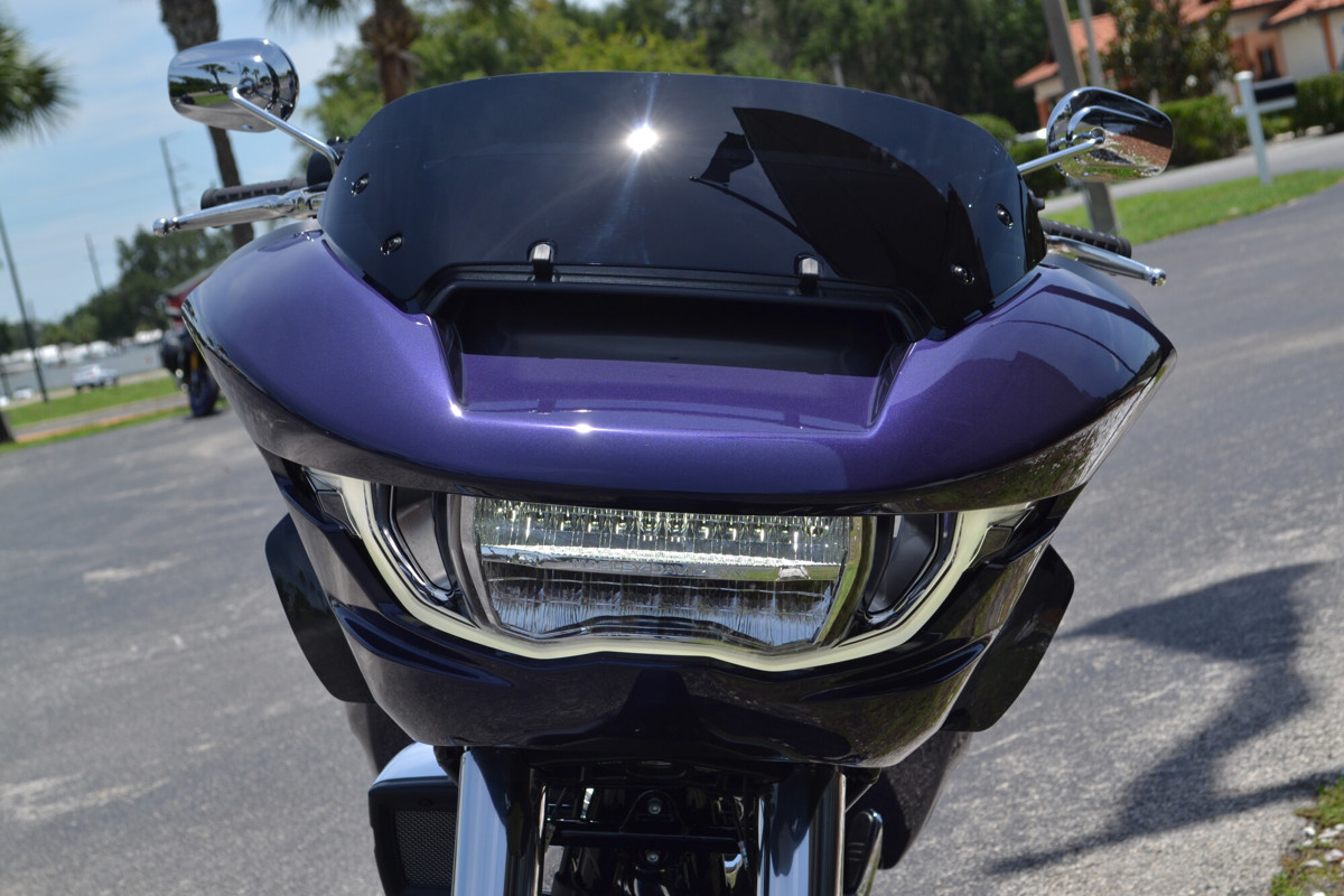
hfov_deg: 28.1
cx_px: 672
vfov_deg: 18.9
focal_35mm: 72
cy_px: 448
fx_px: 2688
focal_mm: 48
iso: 100
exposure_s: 1/320
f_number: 9
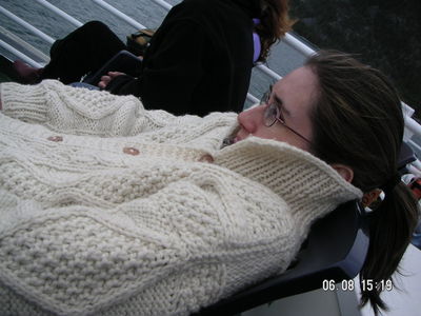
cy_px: 158
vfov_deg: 38.7
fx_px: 450
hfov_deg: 50.1
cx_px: 210
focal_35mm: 37
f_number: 2.8
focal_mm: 5.7
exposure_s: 1/750
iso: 50
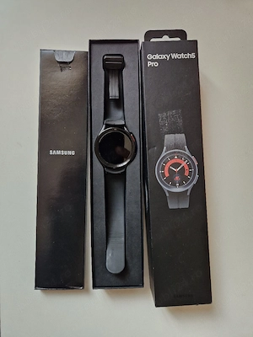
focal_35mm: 23
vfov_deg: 73.9
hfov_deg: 58.9
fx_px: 224
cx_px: 126
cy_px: 168
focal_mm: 5.4
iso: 250
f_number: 1.8
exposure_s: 1/100
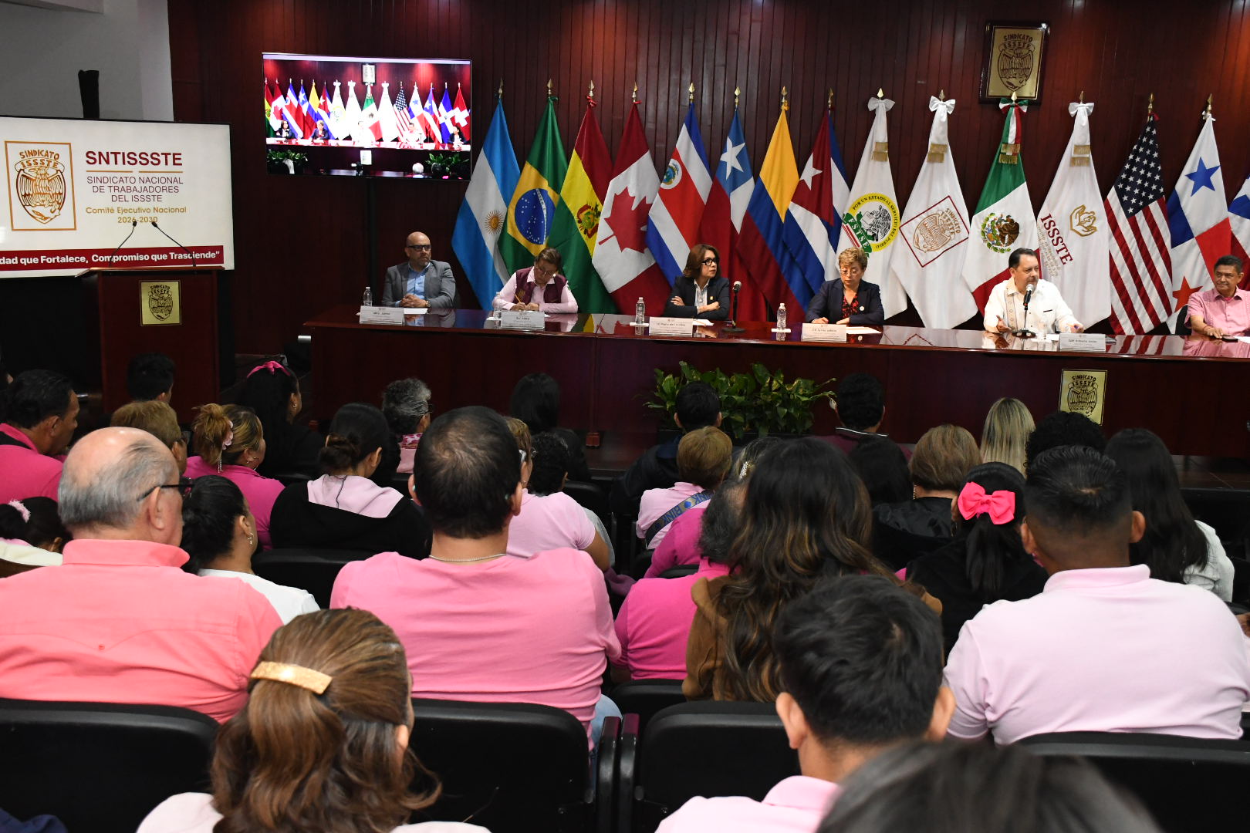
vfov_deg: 34.2
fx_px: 1354
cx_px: 625
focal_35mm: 39
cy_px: 416
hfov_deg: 49.6
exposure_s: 1/100
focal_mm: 26
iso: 3200
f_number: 6.3
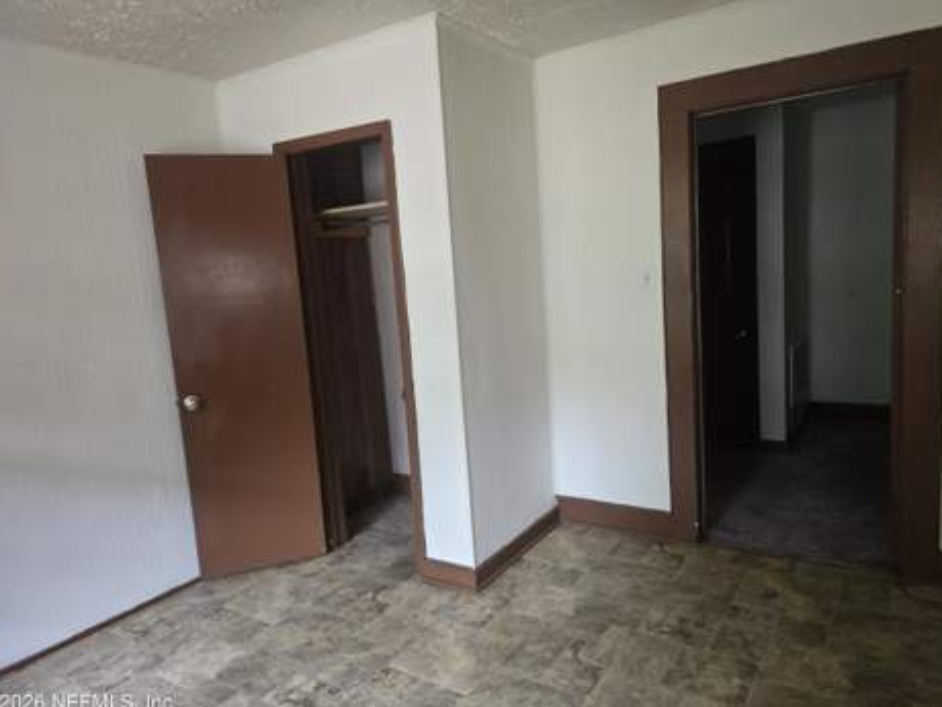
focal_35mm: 24
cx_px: 473
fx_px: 653
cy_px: 366
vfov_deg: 56.8
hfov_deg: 71.6
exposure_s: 1/17.2
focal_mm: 6.3
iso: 160
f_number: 1.7
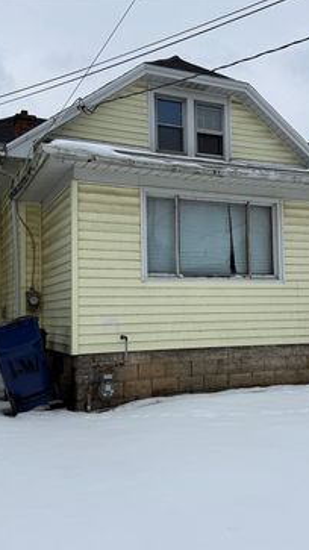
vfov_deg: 55.3
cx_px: 176
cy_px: 278
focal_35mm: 36
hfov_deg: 32.8
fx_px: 525
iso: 80
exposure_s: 1/4975
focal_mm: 6.76
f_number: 1.78
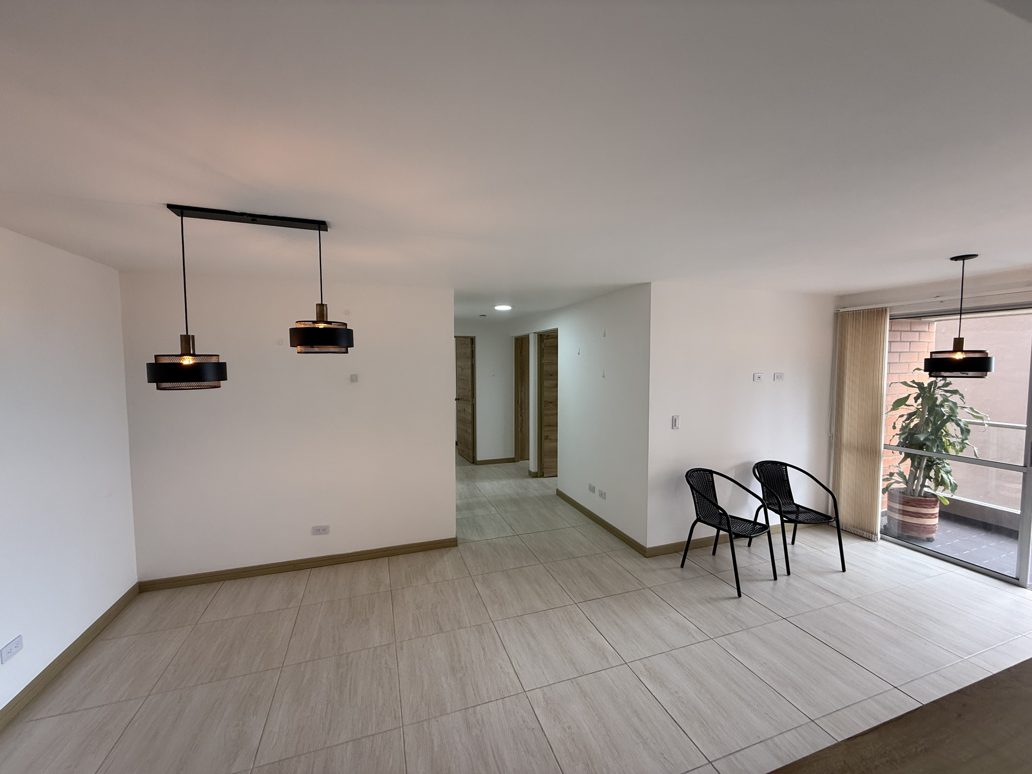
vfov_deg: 85.7
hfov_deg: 102.1
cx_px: 516
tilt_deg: -2.8
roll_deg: +0.1
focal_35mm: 14
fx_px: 417
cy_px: 387
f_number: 2.2
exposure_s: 1/99
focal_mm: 2.22
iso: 100
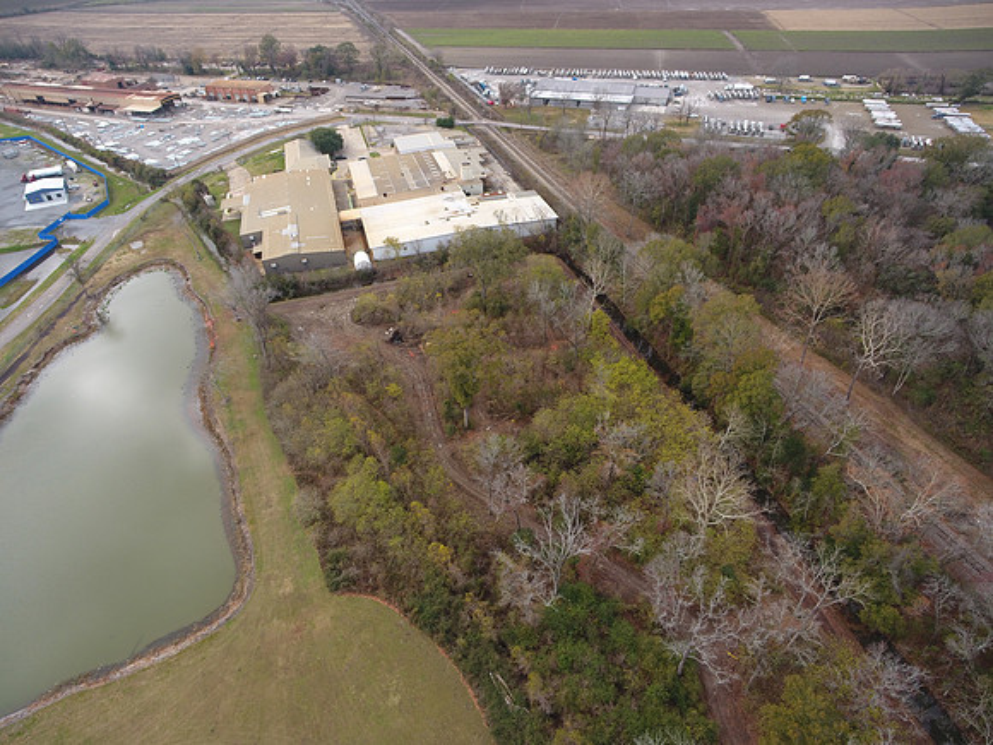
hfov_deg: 81.7
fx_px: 574
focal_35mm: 20
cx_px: 496
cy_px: 372
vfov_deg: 66.0
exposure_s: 1/288
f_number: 2.8
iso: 100
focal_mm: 3.61
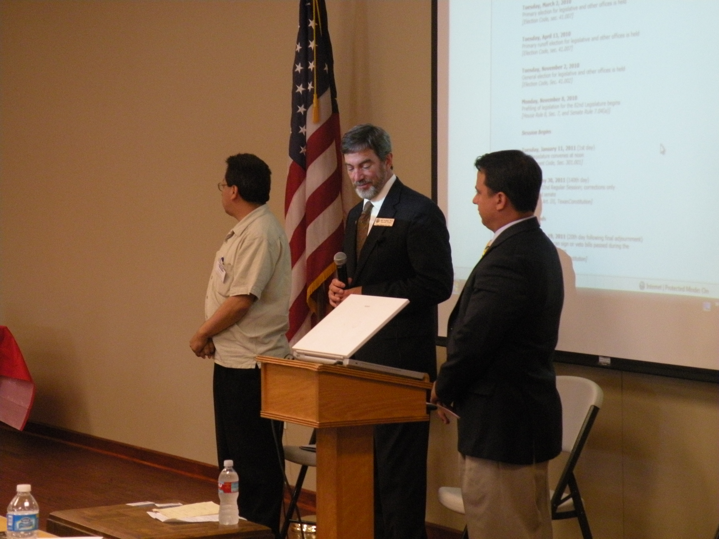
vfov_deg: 14.6
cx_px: 360
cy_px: 270
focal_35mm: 101
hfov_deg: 19.4
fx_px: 2098
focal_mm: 17.9
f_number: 4
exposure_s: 1/50
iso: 400
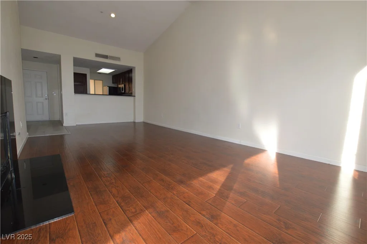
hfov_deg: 100.5
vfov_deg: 77.2
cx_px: 184
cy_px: 122
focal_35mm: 15
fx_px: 153
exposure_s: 1/125
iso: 400
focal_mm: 10
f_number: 5.6
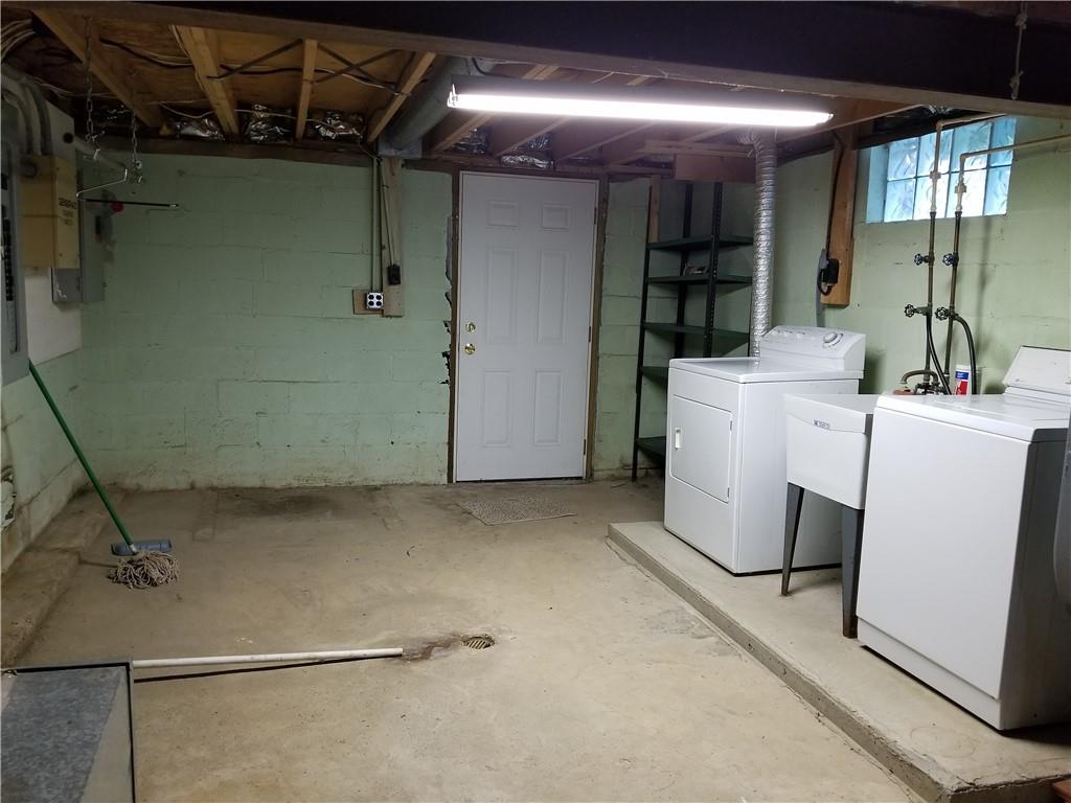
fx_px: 804
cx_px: 536
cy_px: 402
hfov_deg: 67.3
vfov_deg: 53.1
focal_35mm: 26
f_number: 1.7
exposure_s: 1/30
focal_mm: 4.25
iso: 250
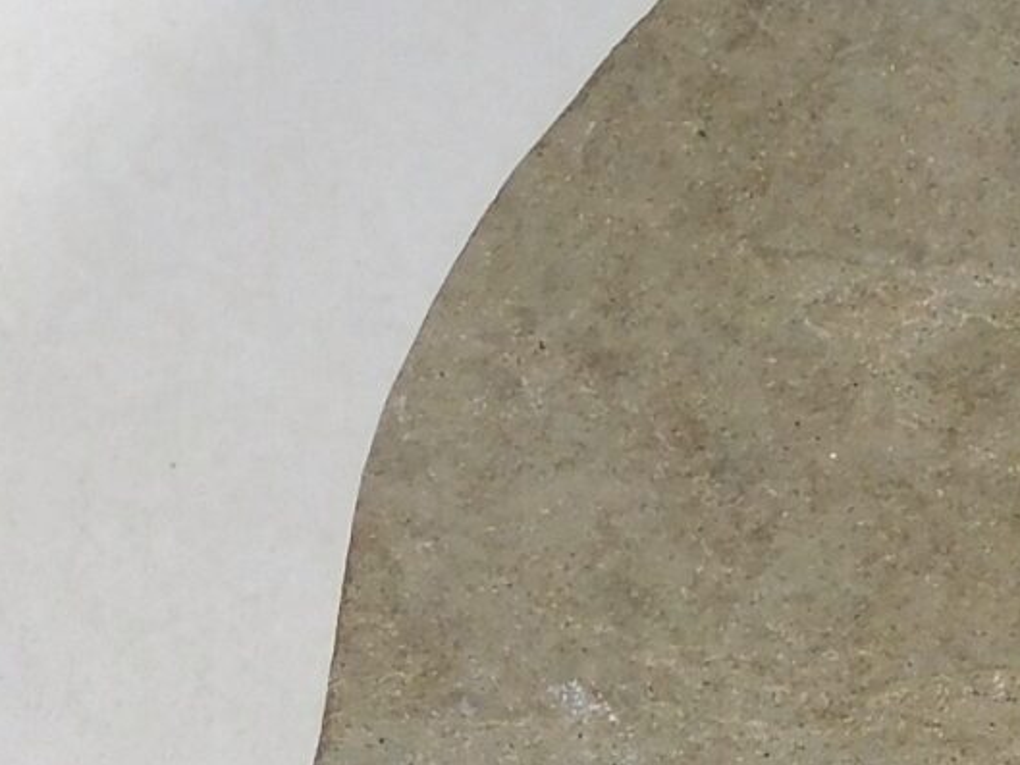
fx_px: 14117
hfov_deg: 4.1
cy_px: 676
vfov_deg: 3.1
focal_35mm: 479
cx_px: 1656
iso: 125
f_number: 4.6
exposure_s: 1/125
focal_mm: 17.6
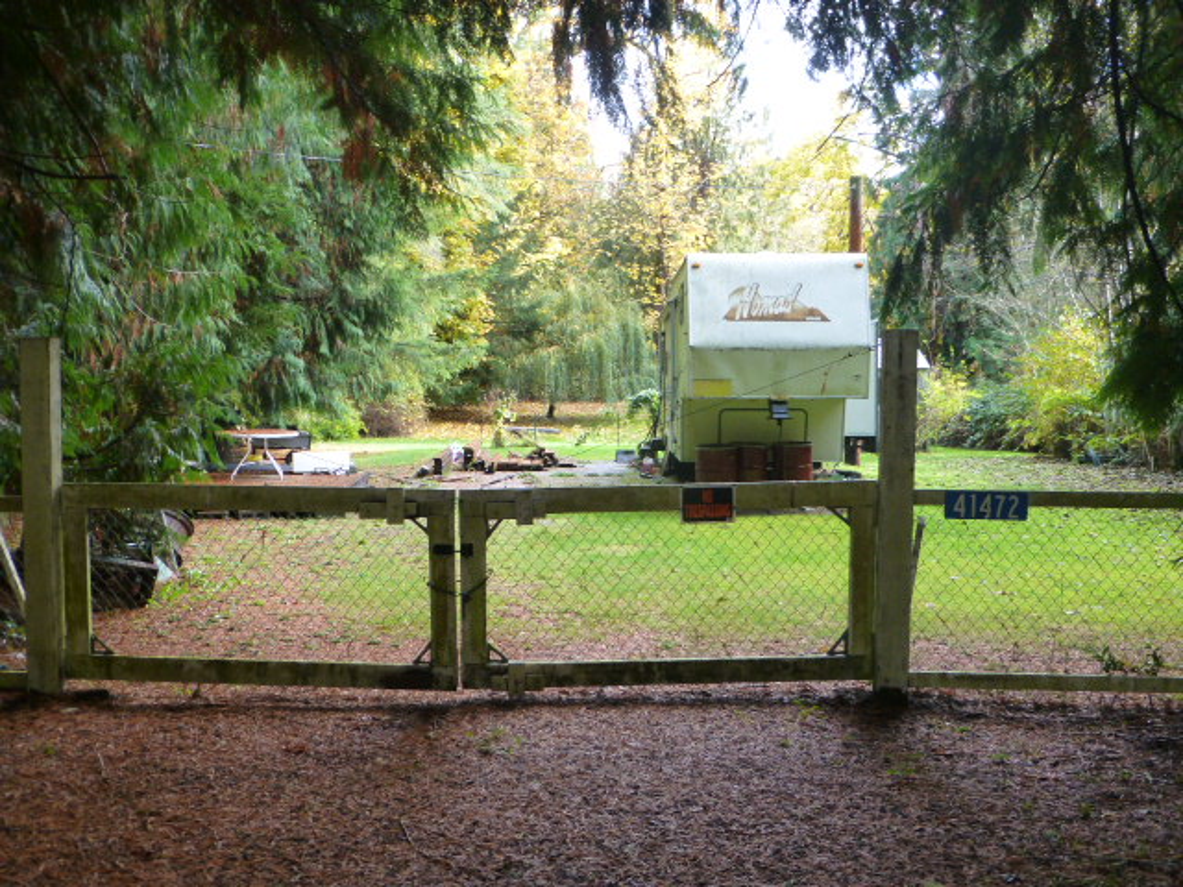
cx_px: 592
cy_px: 444
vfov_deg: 36.8
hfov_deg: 47.9
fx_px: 1333
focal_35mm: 39
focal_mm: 6.9
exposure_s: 1/60
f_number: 3.9
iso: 320
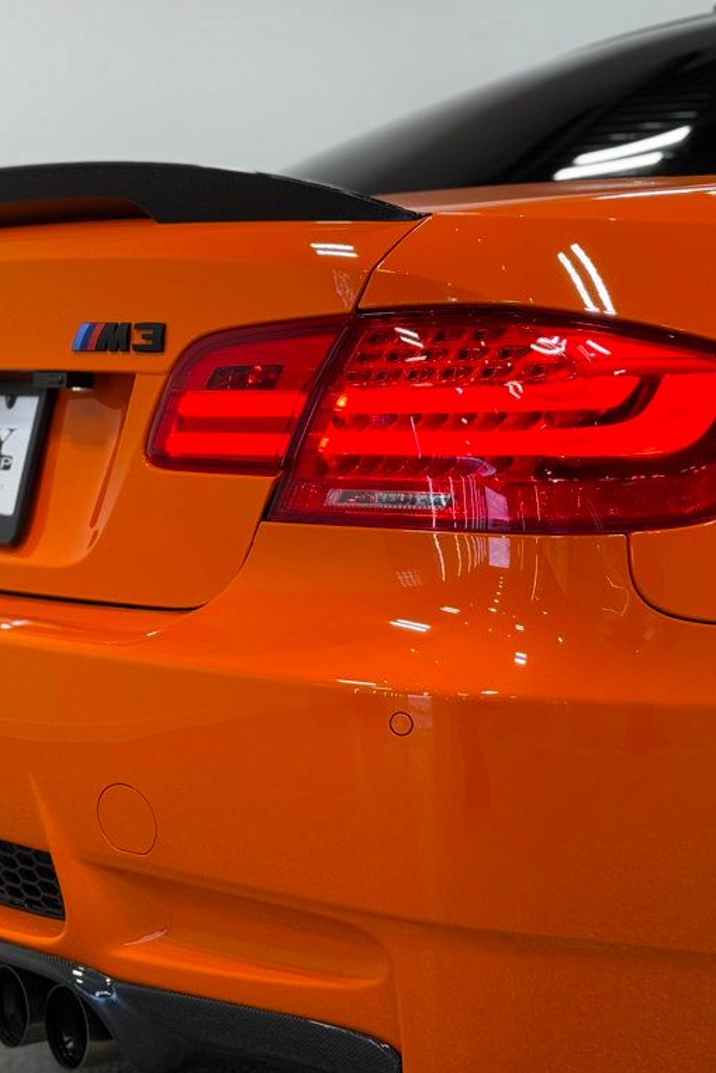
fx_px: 1998
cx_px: 242
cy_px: 537
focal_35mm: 67
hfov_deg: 20.3
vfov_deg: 30.1
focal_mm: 6.76
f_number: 1.78
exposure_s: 1/224
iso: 50
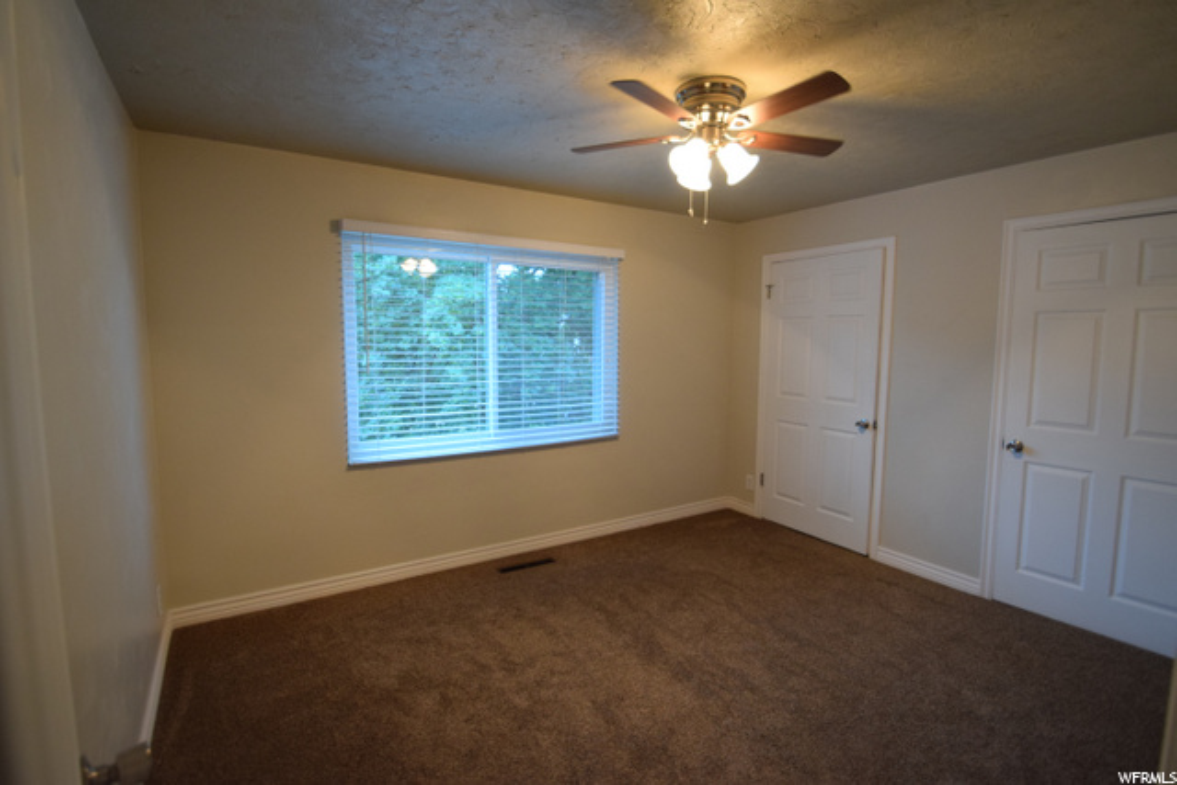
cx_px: 588
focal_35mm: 16
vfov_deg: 72.1
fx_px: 540
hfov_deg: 95.0
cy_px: 392
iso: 800
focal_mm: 11
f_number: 3.5
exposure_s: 1/60
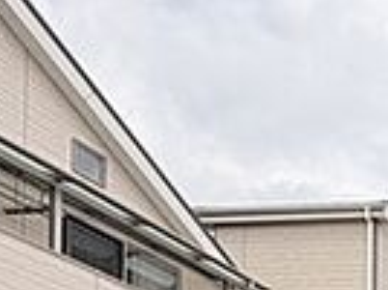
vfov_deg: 16.9
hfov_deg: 19.6
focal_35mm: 65
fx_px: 727
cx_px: 741
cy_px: 576
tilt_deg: +1.3
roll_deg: +0.6
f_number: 2.2
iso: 20
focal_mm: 2.22
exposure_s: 1/1033
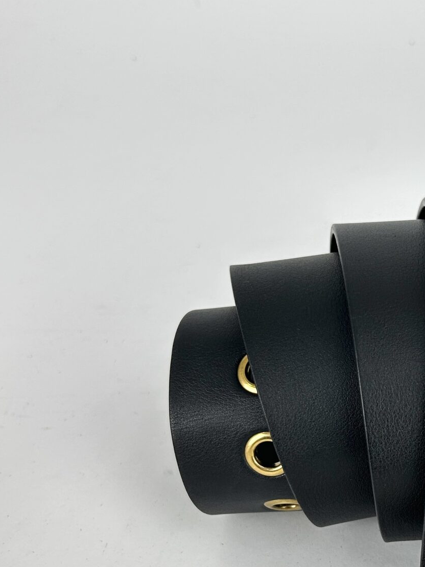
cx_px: 428
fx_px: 982
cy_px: 414
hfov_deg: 23.4
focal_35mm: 60
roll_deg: -4.1
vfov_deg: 31.7
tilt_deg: -43.8
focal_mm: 5.7
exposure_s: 1/136
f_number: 1.5
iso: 32
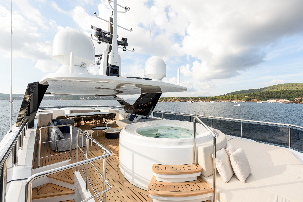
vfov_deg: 81.3
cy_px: 101
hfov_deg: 104.2
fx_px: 118
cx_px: 152
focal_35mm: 14
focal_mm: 14
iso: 200
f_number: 11
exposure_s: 1/160
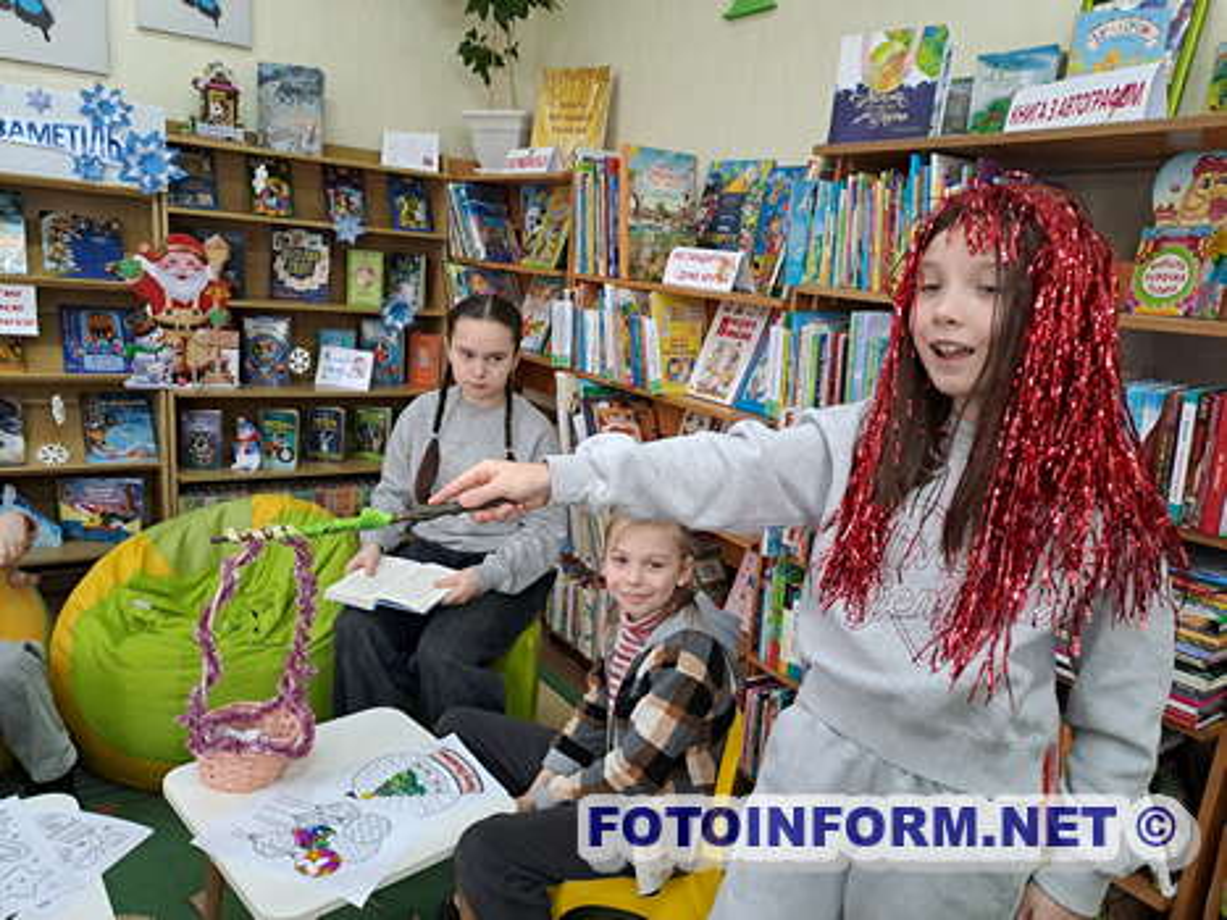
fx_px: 886
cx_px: 614
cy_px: 460
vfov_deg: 54.9
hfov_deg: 69.4
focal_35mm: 25
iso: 250
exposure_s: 1/50
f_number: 1.8
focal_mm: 4.65
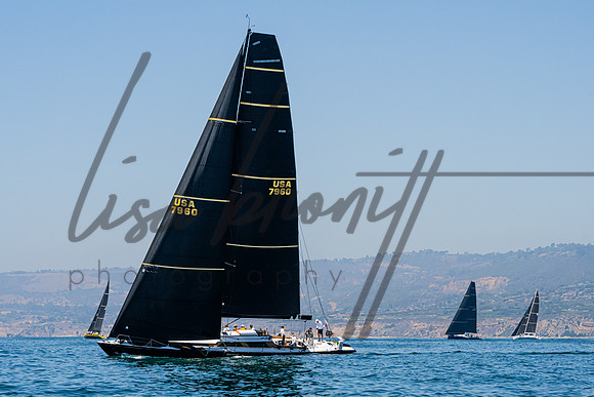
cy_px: 219
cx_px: 256
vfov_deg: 11.3
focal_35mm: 122
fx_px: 2010
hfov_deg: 16.8
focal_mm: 95
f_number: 8
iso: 500
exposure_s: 1/2500
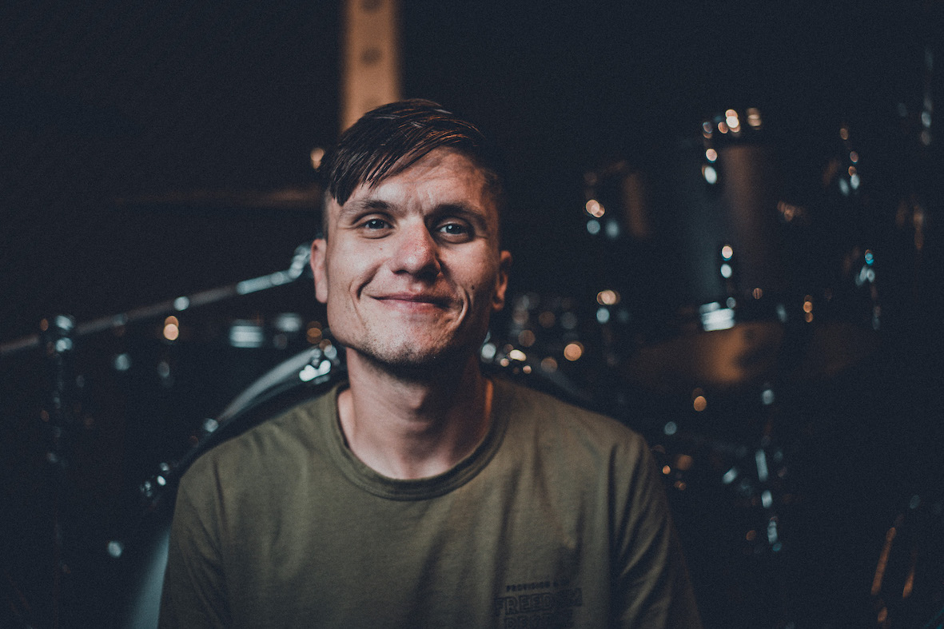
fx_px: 1442
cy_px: 314
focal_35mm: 55
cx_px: 472
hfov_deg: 36.3
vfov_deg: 24.6
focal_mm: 55
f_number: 1.8
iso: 250
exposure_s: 1/160
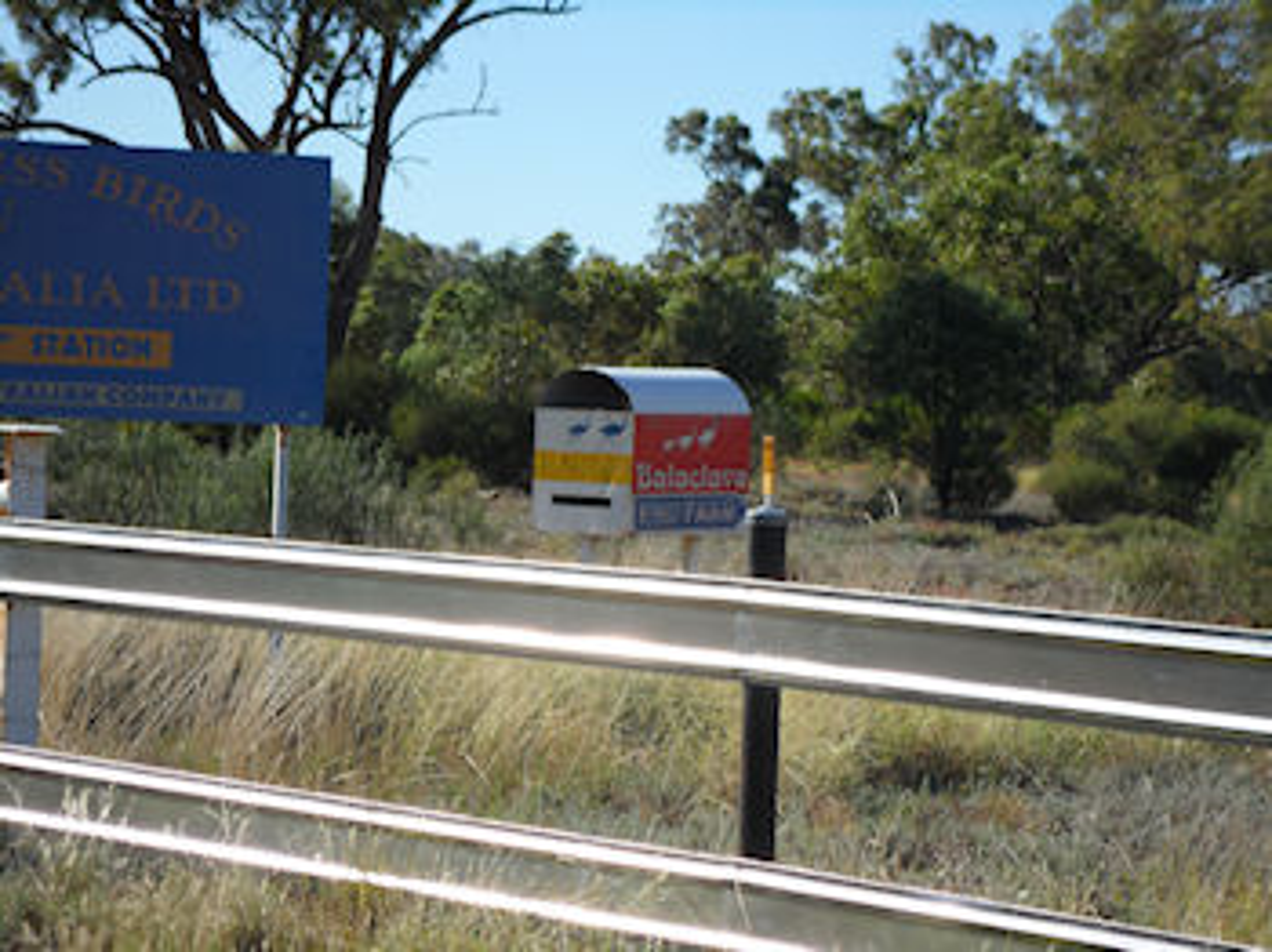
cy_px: 476
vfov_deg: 11.0
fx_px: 4957
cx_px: 636
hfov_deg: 14.6
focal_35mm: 135
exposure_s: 1/250
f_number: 5.9
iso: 80
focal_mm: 24.5
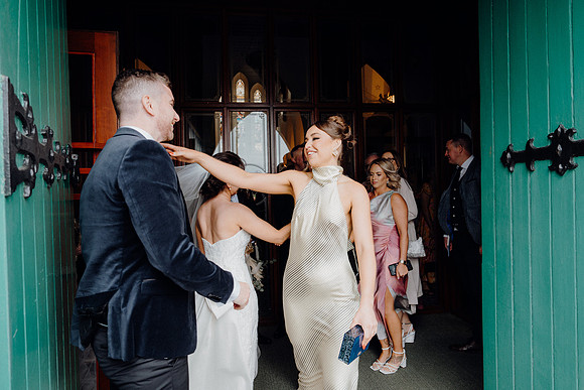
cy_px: 195
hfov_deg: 73.7
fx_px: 389
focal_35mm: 24
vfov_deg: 53.2
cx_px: 292
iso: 320
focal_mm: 24
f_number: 3.5
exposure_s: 1/200
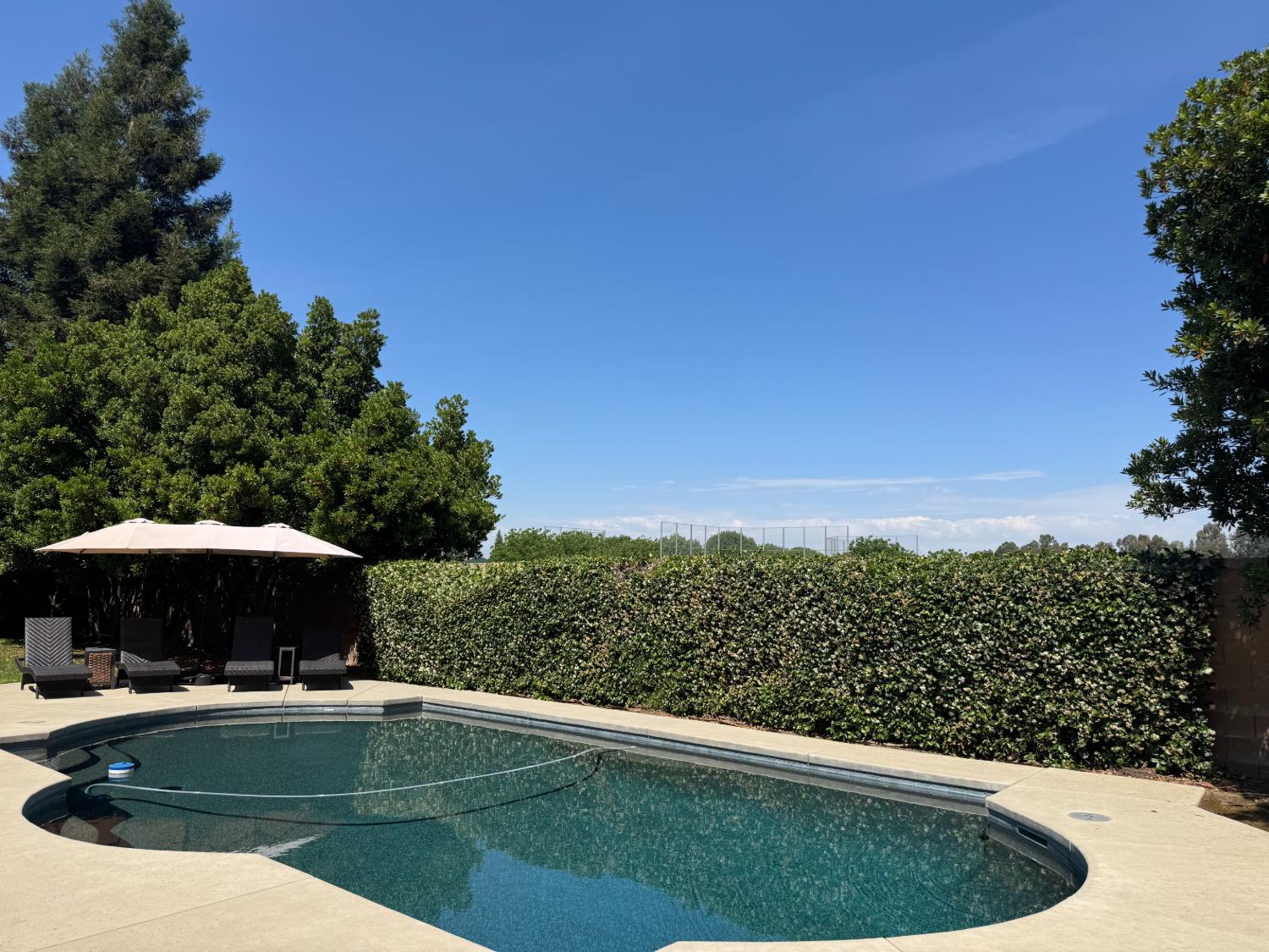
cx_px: 634
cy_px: 476
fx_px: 880
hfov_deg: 71.6
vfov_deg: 56.8
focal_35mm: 24
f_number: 1.78
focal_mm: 6.76
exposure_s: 1/5348
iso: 80
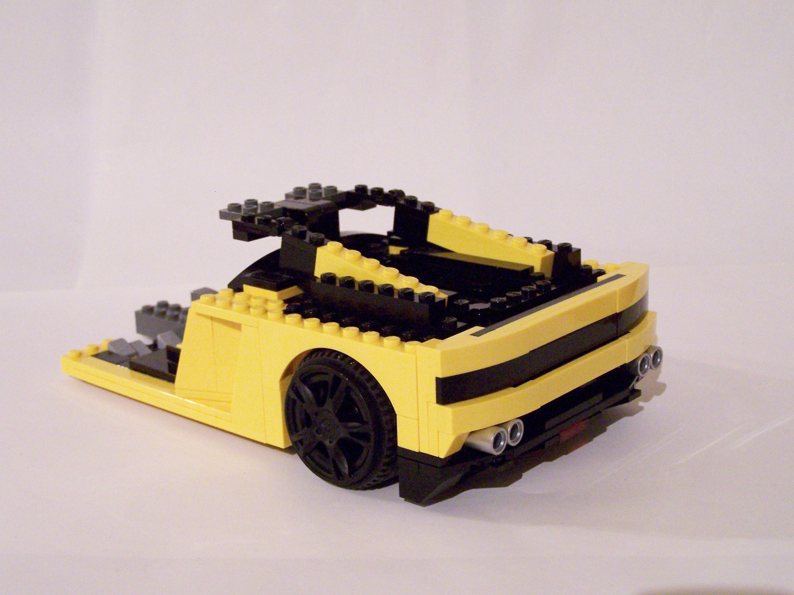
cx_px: 397
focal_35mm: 59
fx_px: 1353
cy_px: 298
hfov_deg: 32.7
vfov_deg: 24.8
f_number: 3.1
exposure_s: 1/8
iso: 400
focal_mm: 9.8
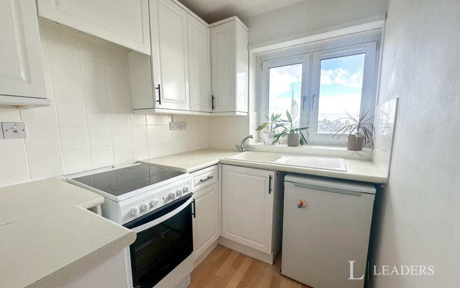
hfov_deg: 101.5
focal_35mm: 15
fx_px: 188
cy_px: 149
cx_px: 232
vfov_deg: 74.8
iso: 40
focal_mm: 2.22
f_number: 2.2
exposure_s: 1/150
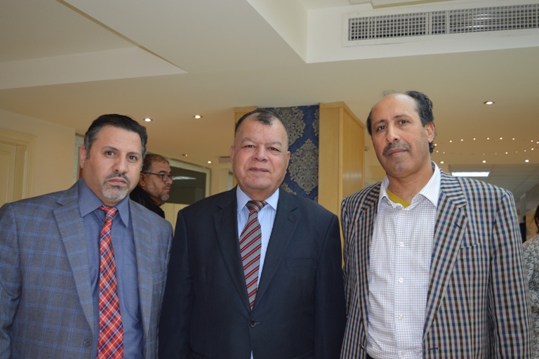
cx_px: 270
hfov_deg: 51.3
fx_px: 561
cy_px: 180
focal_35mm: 38
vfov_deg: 35.4
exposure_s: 1/60
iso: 400
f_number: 4
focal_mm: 25
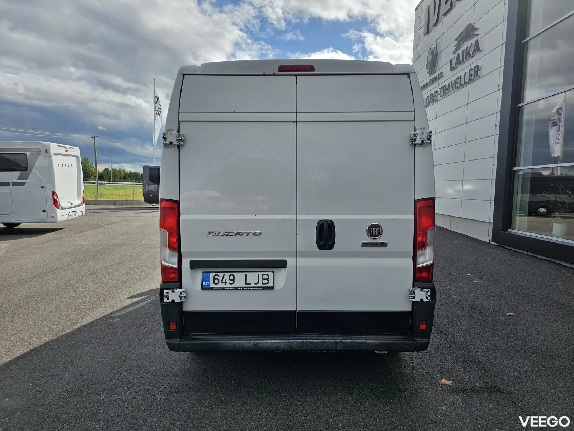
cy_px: 216
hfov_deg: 73.9
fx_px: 381
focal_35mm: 23
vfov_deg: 58.9
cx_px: 287
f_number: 1.7
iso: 10
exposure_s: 1/1258
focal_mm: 6.3
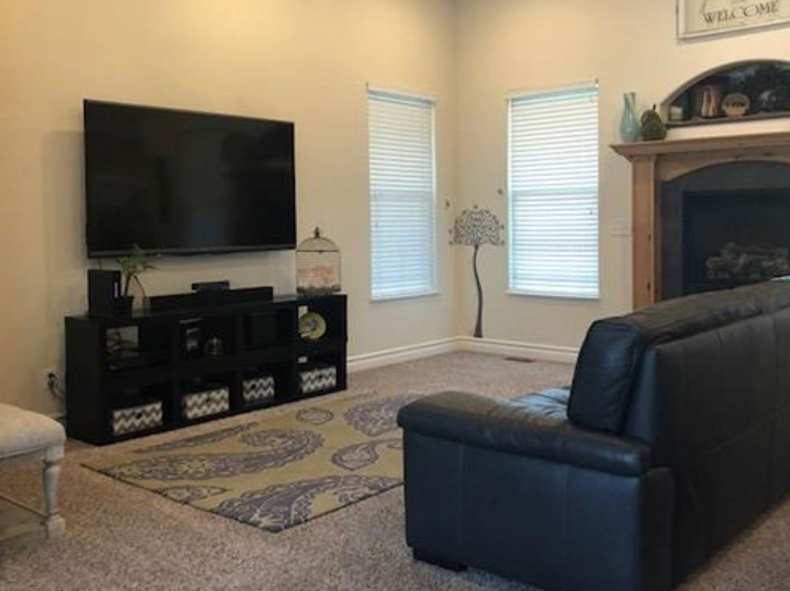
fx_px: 821
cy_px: 257
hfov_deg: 51.3
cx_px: 420
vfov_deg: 39.6
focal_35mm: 36
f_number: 1.8
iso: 40
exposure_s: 1/17
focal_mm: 4
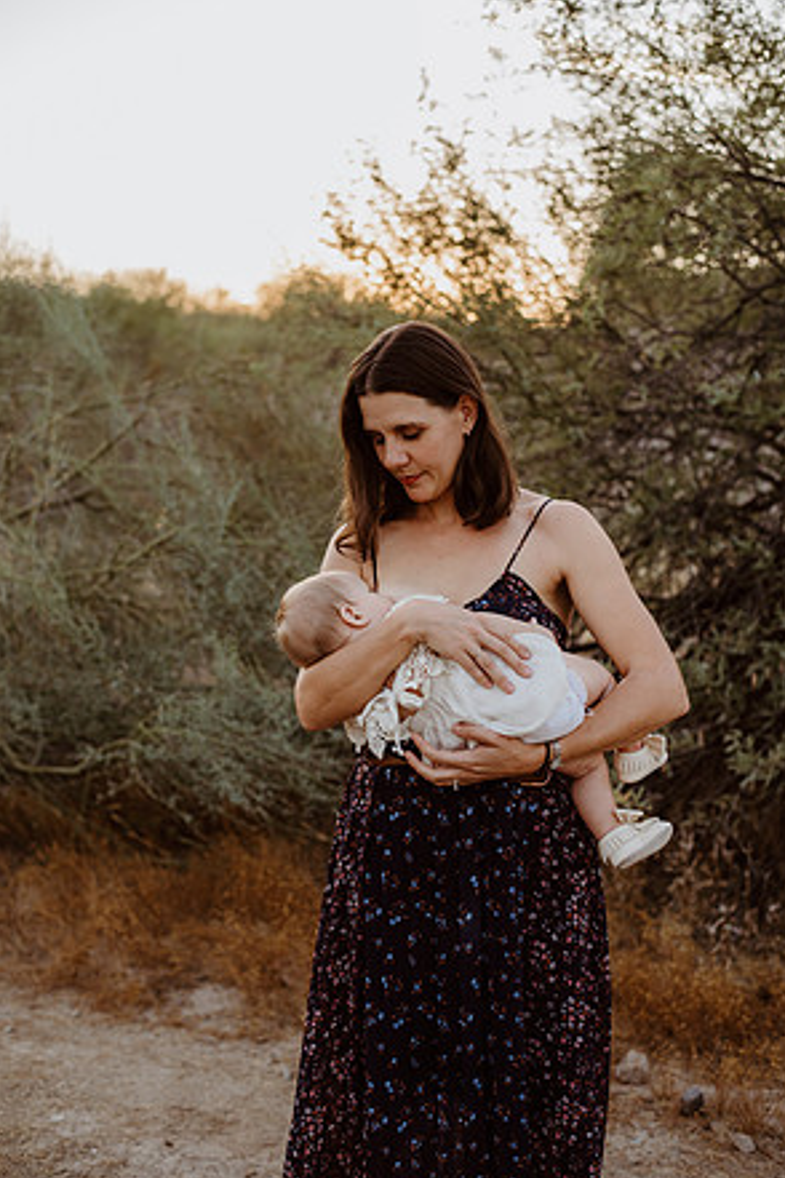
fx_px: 1668
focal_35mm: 51
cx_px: 390
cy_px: 590
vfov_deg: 38.9
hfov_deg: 26.5
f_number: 2.8
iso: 200
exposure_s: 1/250
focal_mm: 50
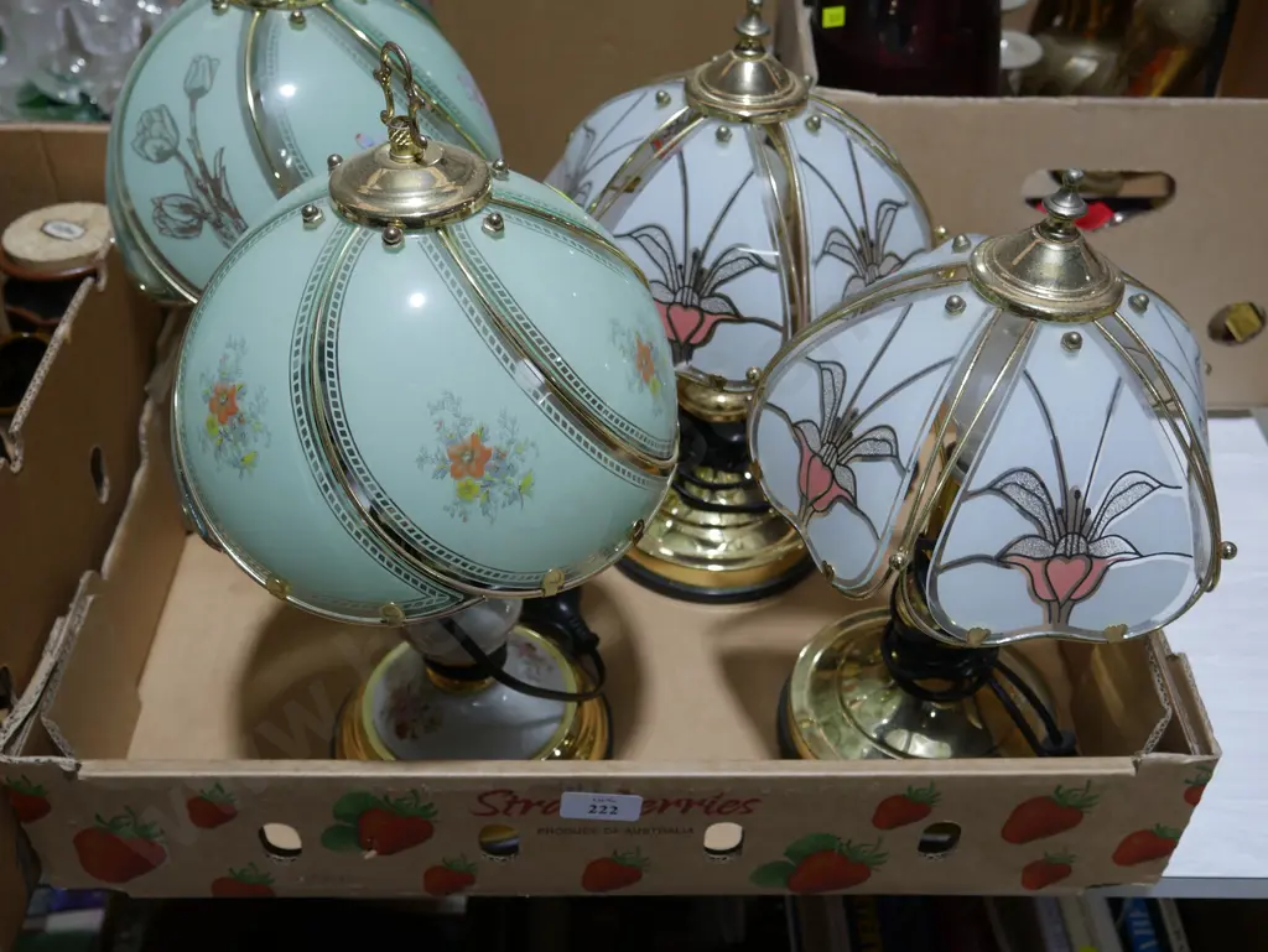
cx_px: 634
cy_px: 476
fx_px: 1393
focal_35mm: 38
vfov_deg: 37.8
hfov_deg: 49.0
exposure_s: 1/80
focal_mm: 19
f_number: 4.1
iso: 200
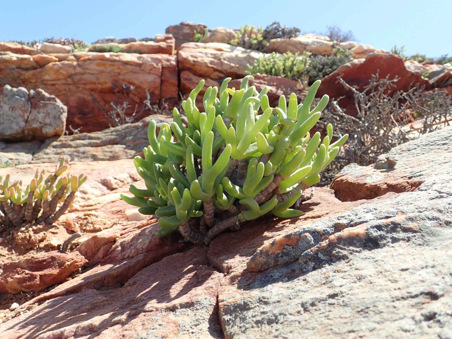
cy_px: 170
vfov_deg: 46.8
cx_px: 226
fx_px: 392
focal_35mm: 30
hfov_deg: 60.0
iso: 100
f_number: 3.2
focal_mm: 5.5
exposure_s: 1/500
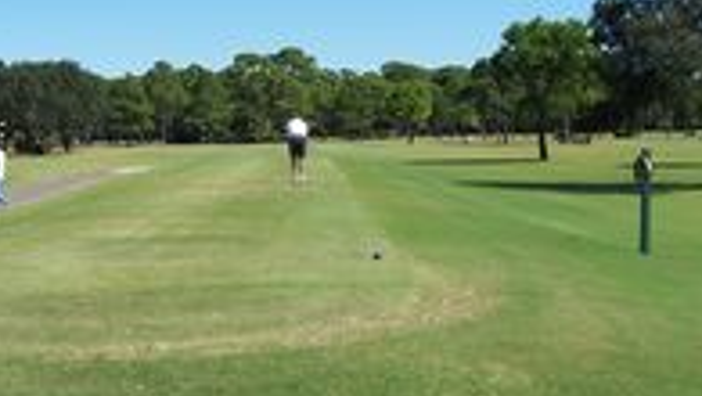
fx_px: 1341
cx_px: 241
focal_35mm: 72
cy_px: 122
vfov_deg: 16.7
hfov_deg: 29.2
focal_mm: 6
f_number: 4
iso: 80
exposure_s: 1/750
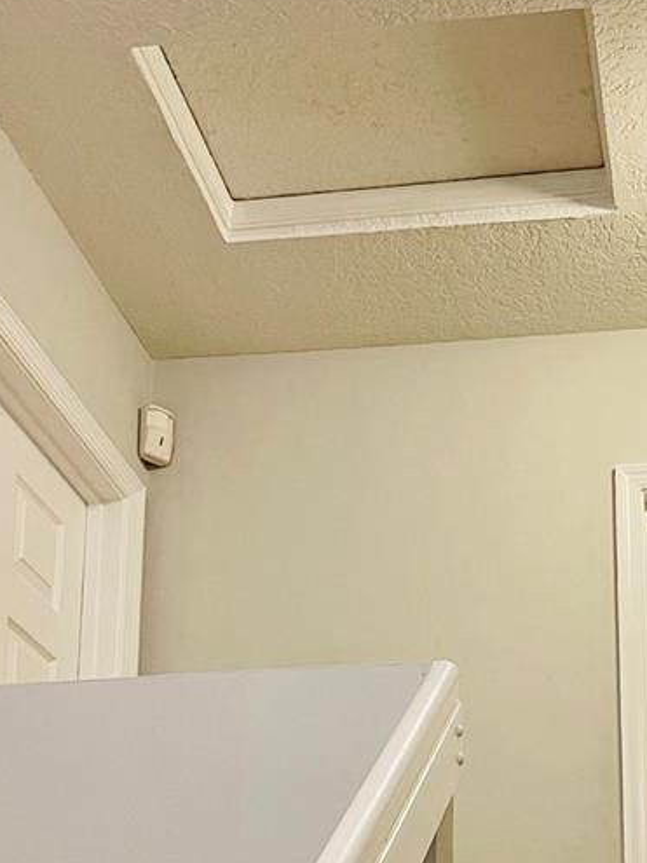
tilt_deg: +13.0
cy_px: 908
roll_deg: +1.8
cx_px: 630
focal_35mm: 63
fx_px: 1571
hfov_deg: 22.5
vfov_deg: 28.4
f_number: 1.6
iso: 125
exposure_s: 1/60
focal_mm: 4.2
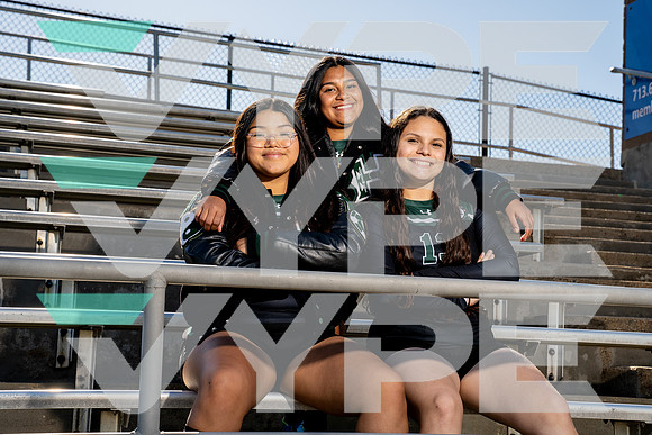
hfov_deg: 28.8
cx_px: 326
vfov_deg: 19.5
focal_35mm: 70
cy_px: 218
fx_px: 1268
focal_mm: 70
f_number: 8
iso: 100
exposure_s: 1/250
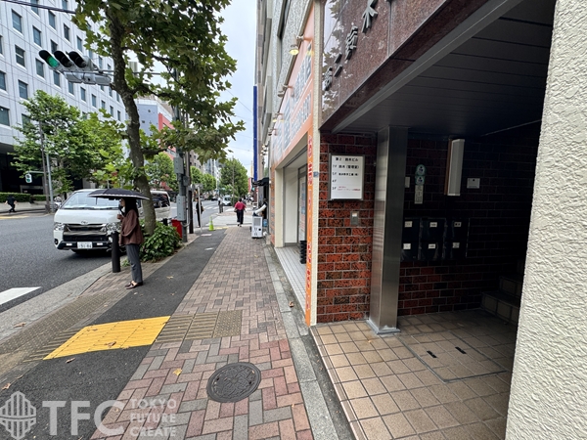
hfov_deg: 102.1
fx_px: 237
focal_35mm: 14
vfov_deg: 85.7
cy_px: 220
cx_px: 294
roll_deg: +0.8
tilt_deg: -6.1
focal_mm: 2.22
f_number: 2.2
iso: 40
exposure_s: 1/257
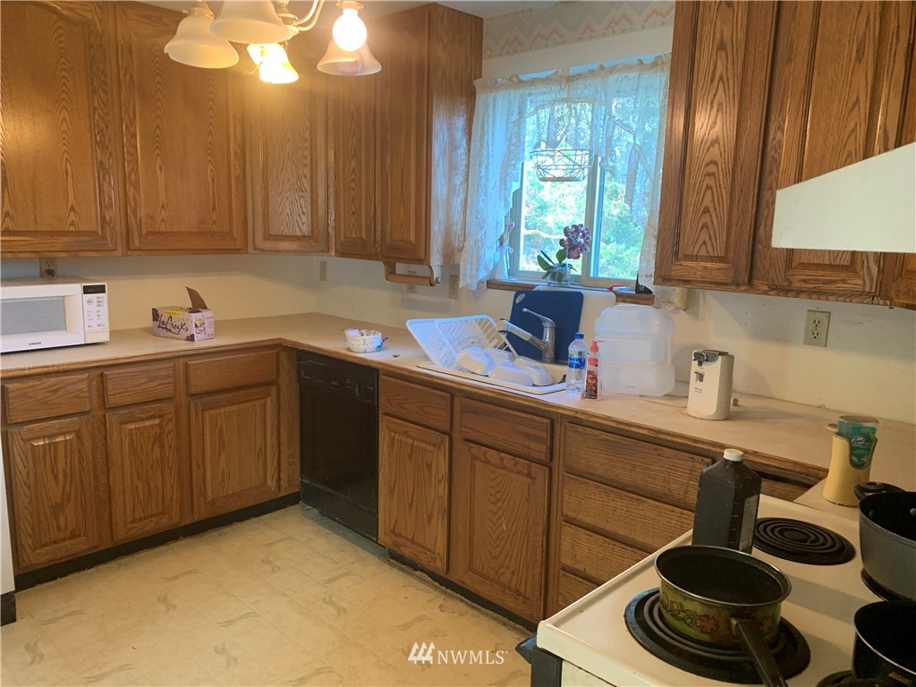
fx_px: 688
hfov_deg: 67.3
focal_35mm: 26
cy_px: 344
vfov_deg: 53.1
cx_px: 458
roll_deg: -1.6
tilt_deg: -9.7
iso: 200
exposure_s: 1/60
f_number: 1.8
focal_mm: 4.25
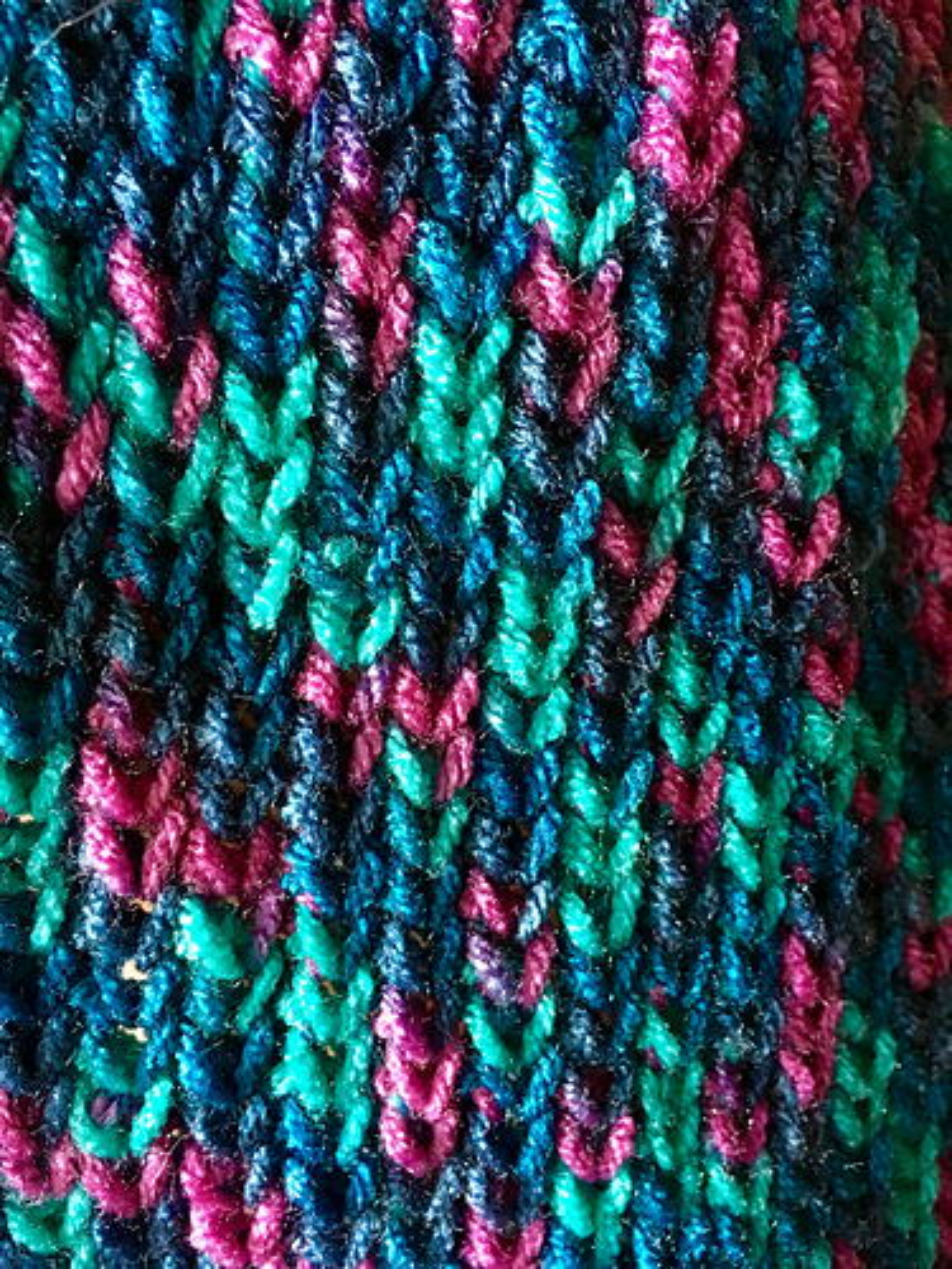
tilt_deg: -15.2
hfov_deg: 48.2
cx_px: 476
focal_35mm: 29
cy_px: 634
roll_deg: +8.3
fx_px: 1063
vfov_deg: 61.7
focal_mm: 4.15
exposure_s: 1/10
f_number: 2.2
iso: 80
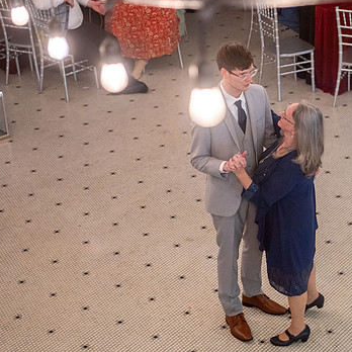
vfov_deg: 22.2
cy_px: 186
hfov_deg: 22.0
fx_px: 897
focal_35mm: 78
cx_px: 261
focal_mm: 55
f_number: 2.8
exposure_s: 1/30
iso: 3200
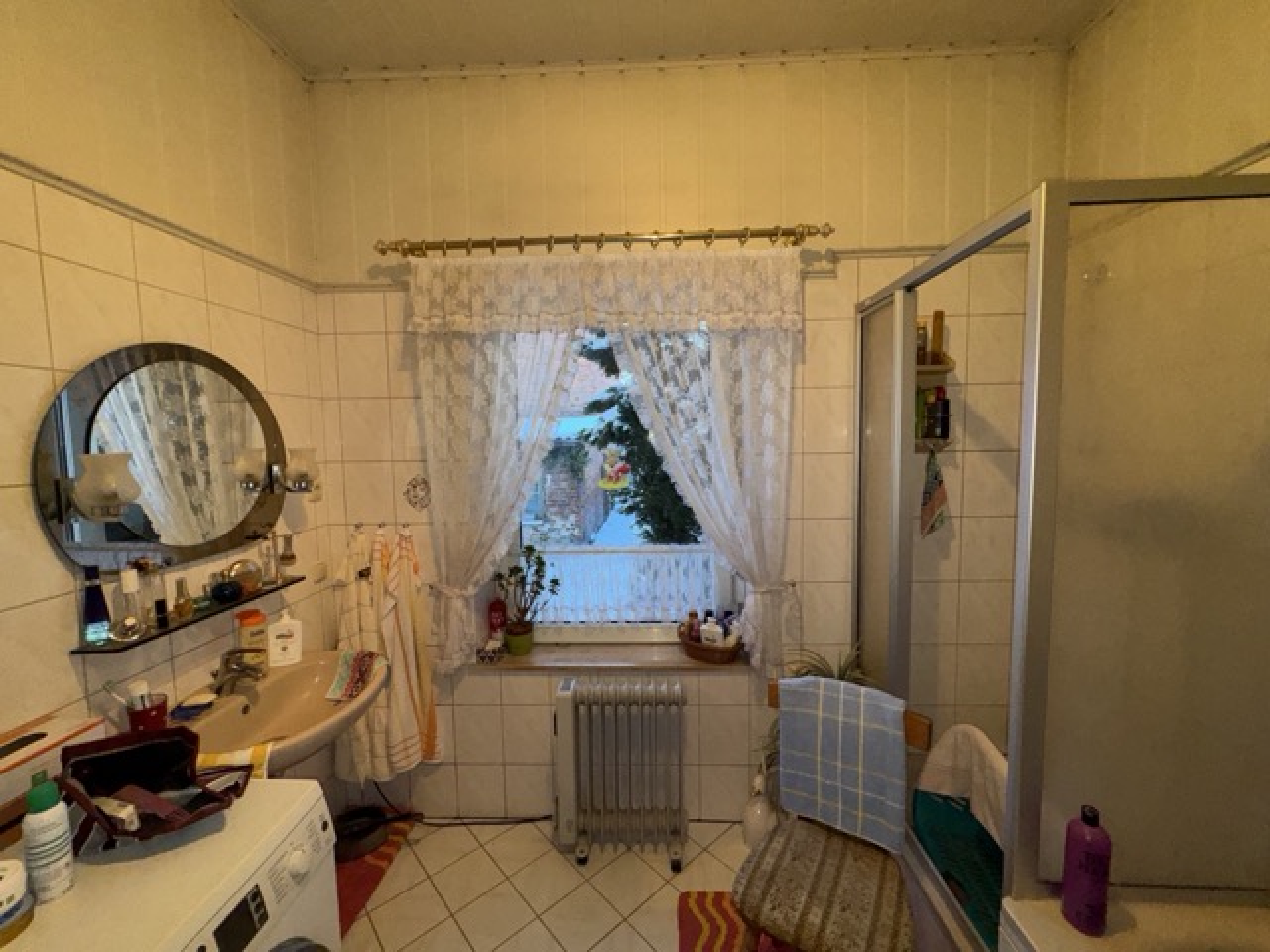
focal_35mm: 14
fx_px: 514
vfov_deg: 85.7
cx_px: 635
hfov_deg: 102.1
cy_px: 476
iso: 100
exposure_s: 1/100
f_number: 2.2
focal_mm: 2.22
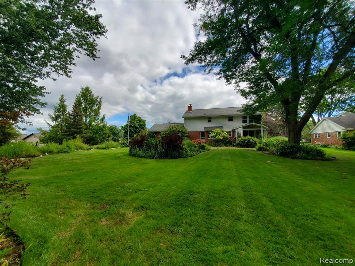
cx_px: 178
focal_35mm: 13
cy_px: 133
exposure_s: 1/1354
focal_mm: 1.8
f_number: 2.2
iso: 50
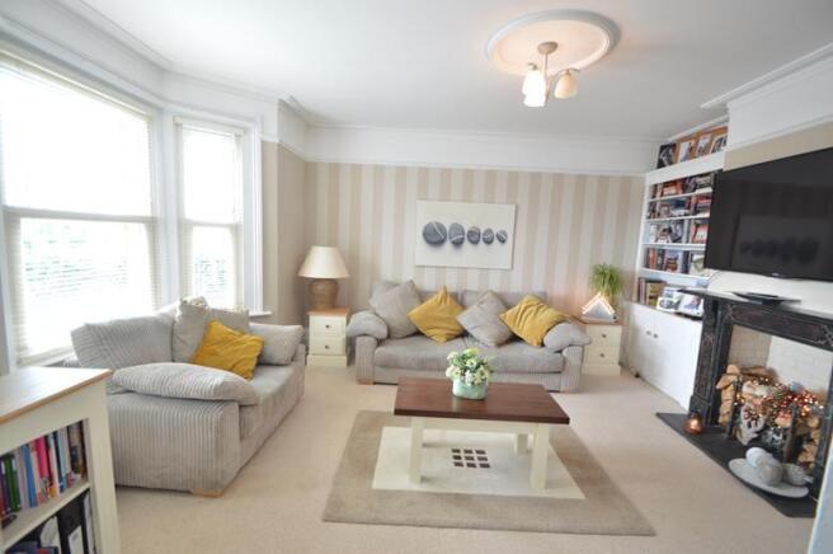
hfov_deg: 100.4
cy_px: 277
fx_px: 347
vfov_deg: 77.2
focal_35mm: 15
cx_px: 416
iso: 200
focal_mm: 10
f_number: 3.5
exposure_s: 1/15
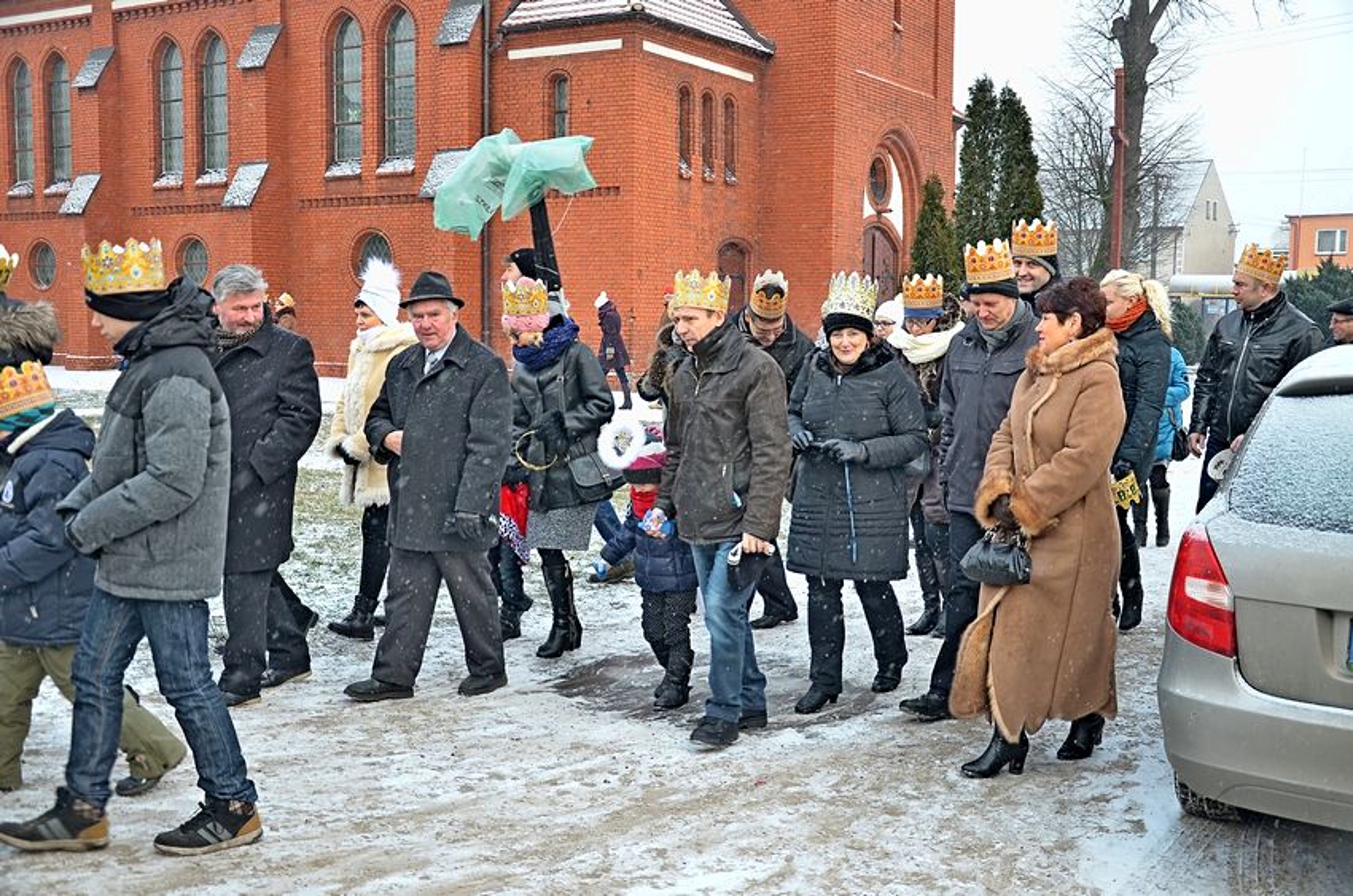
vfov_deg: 34.1
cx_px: 676
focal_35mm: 39
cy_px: 448
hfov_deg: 49.6
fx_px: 1463
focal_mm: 26
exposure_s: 1/160
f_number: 4
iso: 360
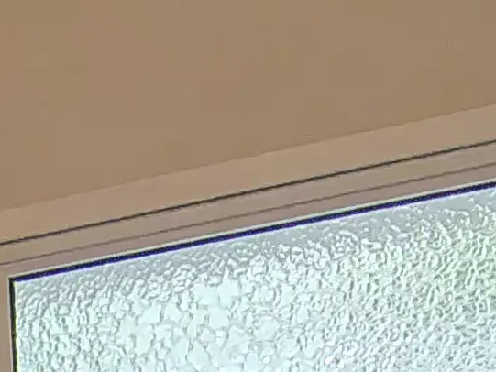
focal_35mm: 123
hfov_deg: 14.1
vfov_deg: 9.7
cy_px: 1072
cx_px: -415
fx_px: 1763
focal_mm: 2.13
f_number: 2.2
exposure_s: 1/40
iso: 412
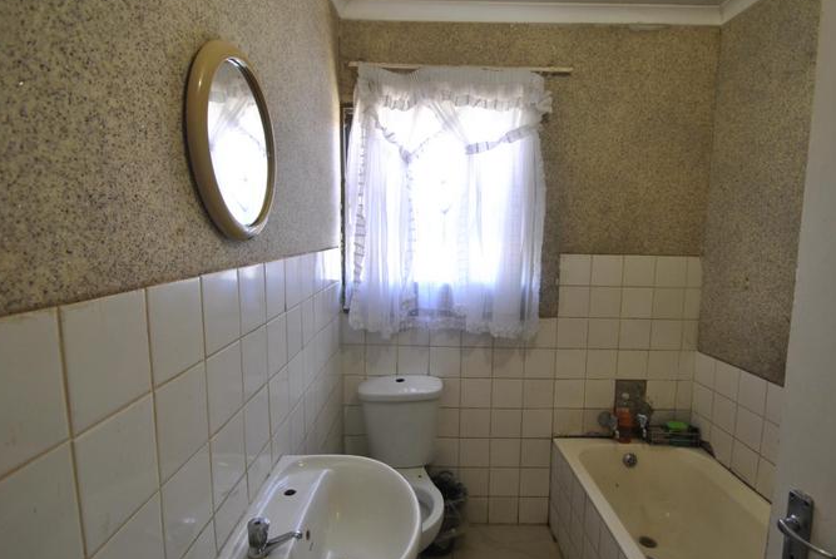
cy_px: 276
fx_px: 418
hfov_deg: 89.8
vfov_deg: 67.5
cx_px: 449
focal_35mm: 18
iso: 220
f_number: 3.5
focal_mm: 10
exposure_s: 1/30
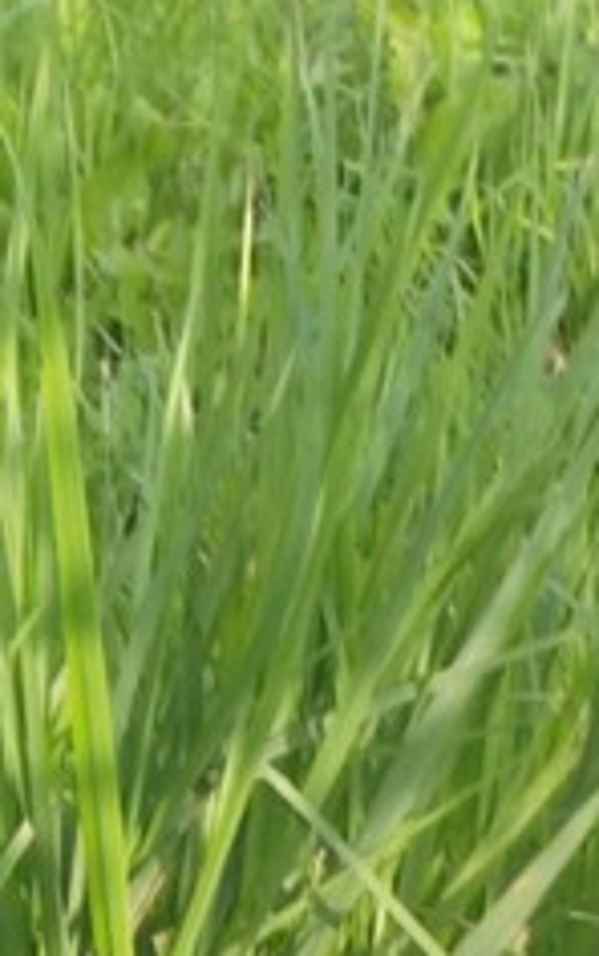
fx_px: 8051
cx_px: -854
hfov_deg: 4.2
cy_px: 786
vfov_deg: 6.8
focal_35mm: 309
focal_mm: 5.52
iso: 125
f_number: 1.9
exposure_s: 1/310
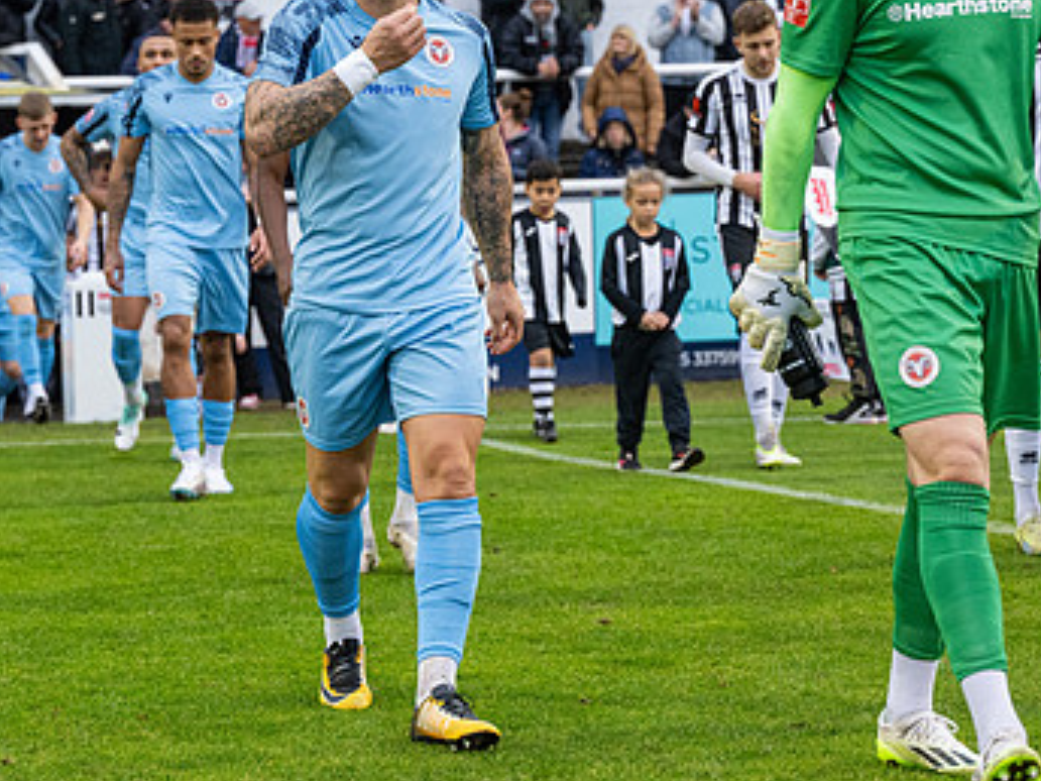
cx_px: 389
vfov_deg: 11.2
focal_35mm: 132
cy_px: 254
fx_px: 3970
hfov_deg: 14.9
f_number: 4
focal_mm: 70
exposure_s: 1/400
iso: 2000
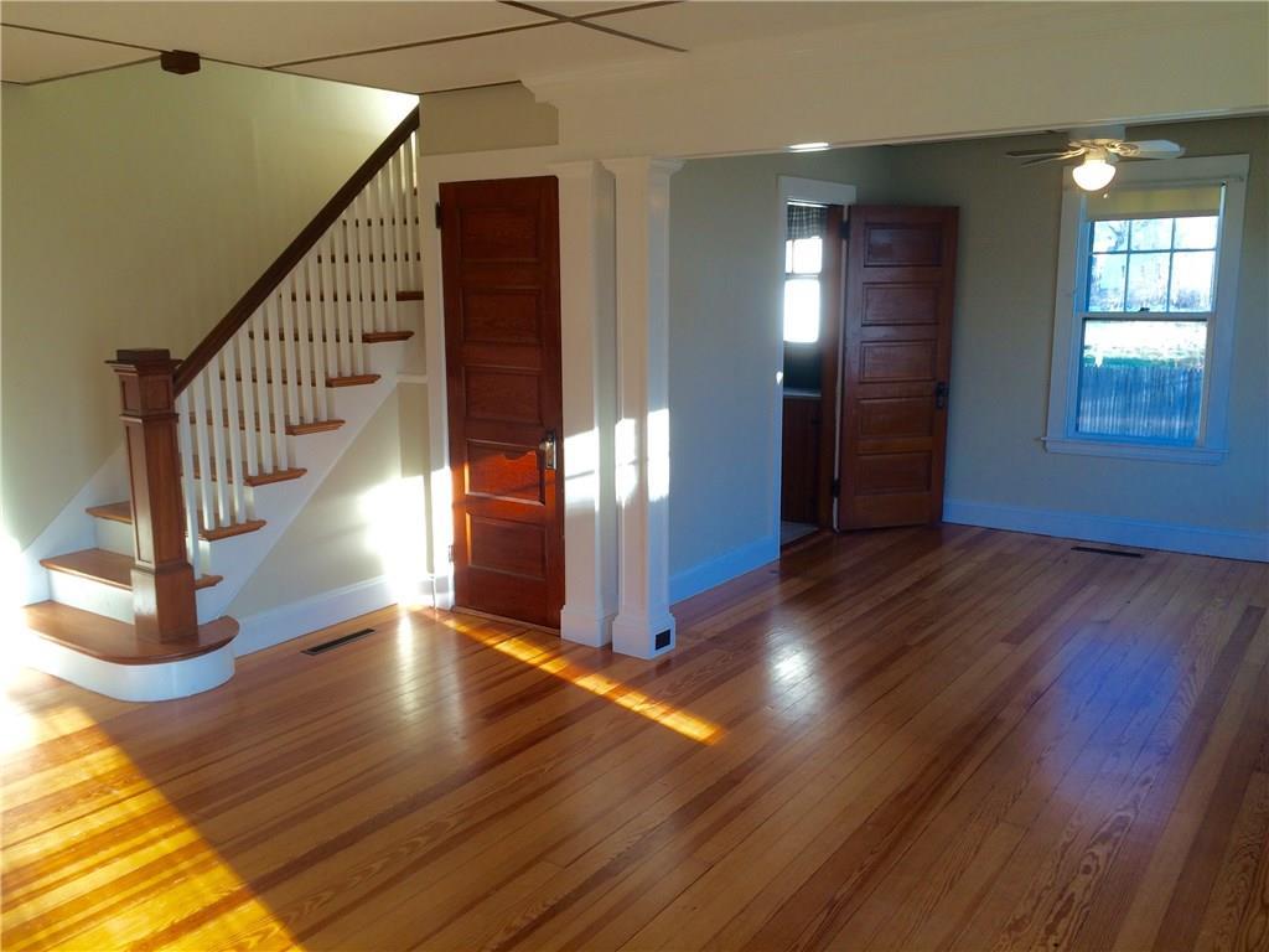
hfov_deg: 61.7
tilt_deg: -11.6
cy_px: 476
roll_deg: +1.0
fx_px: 1063
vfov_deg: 48.2
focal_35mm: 29
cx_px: 634
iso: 32
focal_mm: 4.15
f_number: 2.2
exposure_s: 1/60
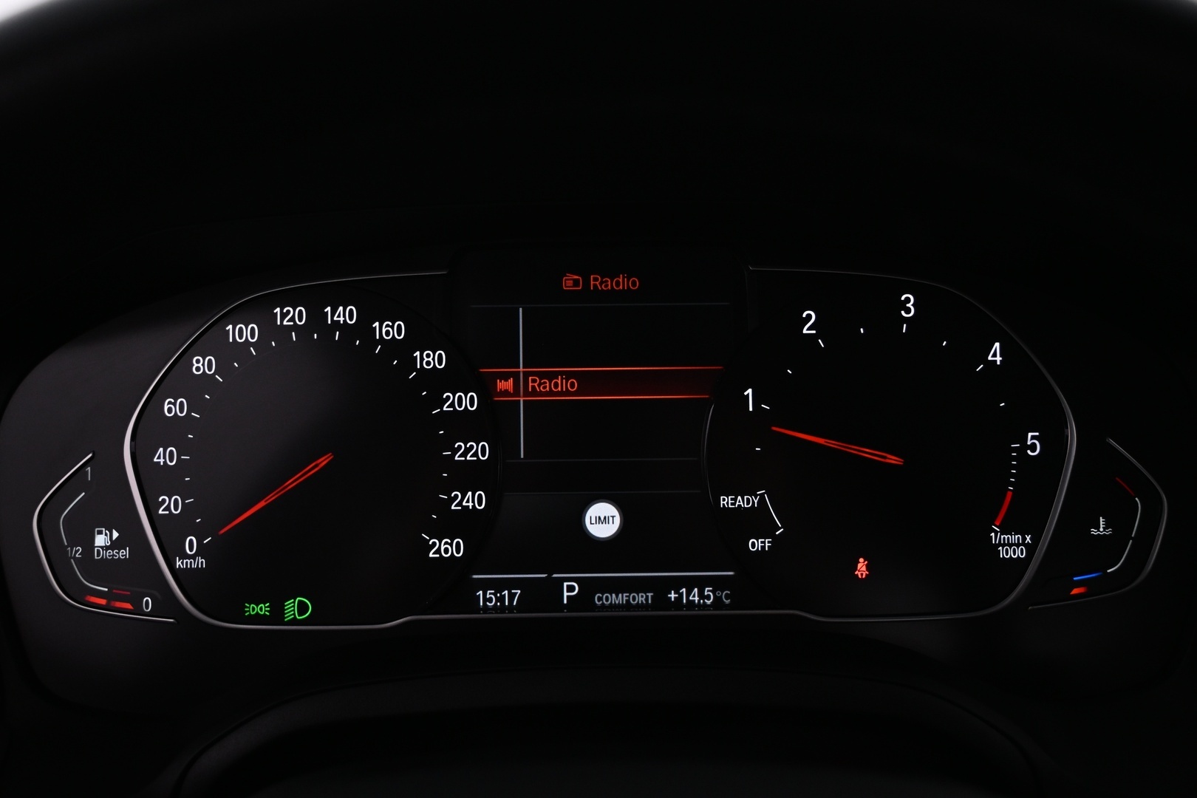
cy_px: 399
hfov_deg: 46.4
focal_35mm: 42
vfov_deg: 31.9
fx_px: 1396
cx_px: 598
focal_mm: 28
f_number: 4.5
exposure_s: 1/30
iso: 900
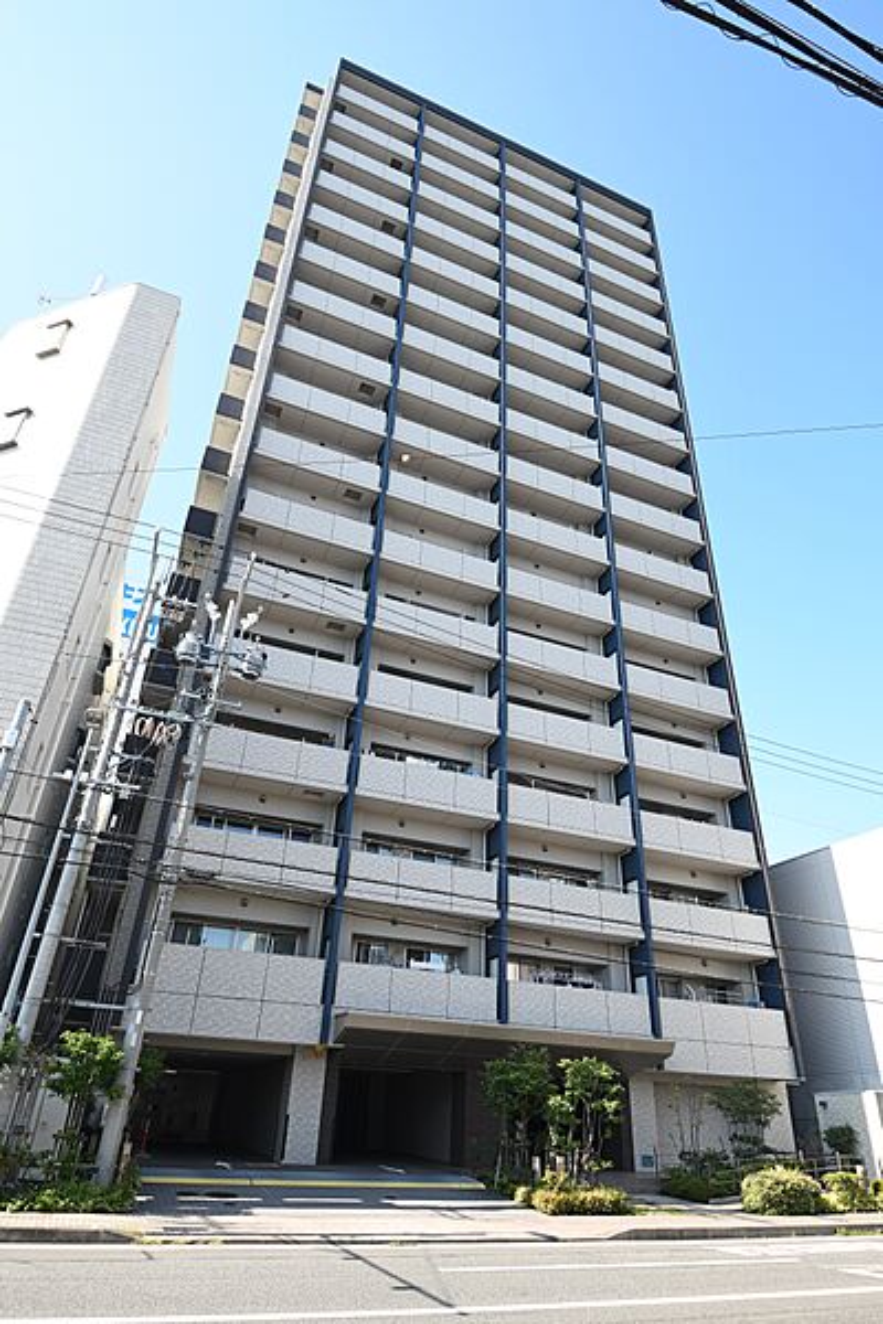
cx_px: 442
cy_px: 662
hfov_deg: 59.5
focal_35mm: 21
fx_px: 773
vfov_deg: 81.2
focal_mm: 14
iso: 100
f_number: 6.3
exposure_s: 1/125
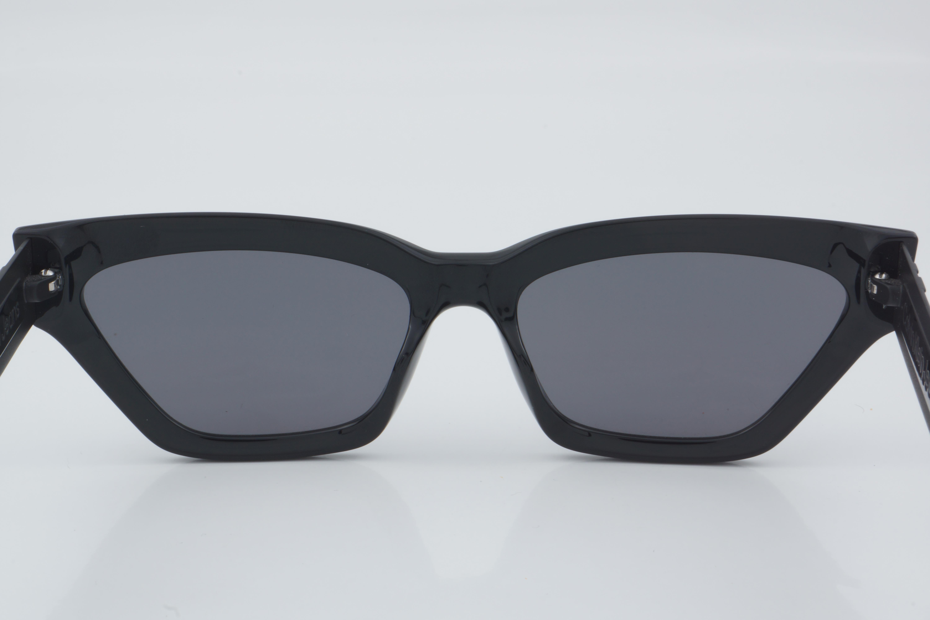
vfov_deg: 18.2
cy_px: 310
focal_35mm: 75
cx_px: 465
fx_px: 1937
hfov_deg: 27.0
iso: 100
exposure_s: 1/4
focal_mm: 50
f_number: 32
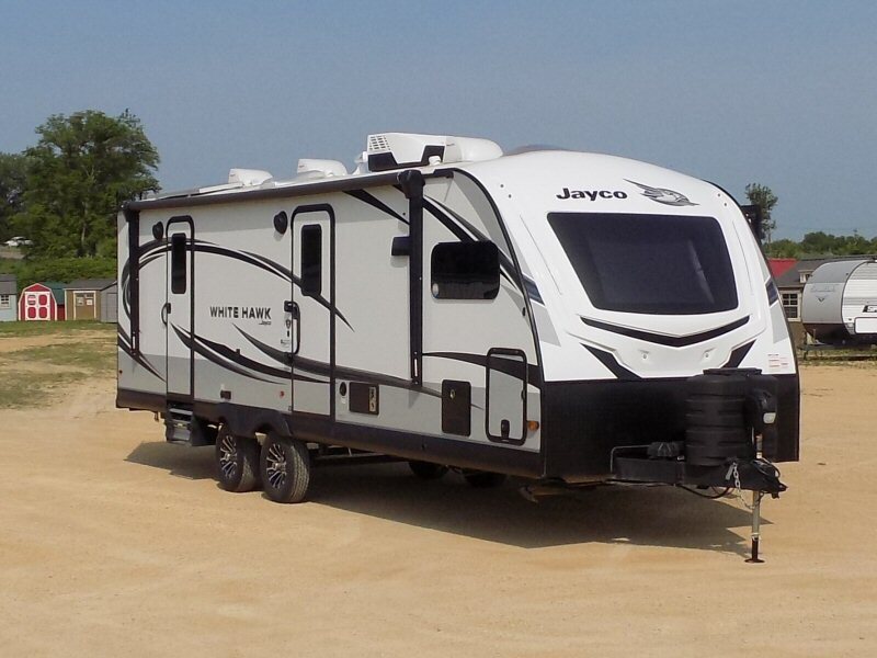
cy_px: 329
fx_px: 583
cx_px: 438
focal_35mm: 23
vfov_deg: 58.9
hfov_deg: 73.9
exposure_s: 1/250
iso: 80
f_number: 9.9
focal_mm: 4
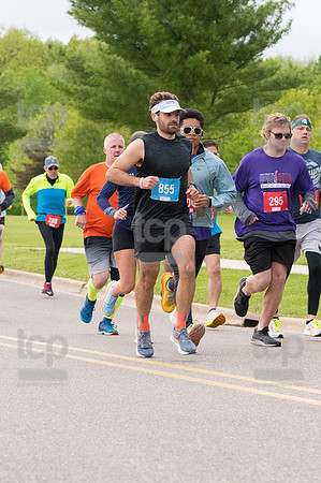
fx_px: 2413
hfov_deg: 7.6
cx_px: 160
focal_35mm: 180
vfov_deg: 11.4
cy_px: 242
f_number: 7.1
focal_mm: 120
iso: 4000
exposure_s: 1/1600
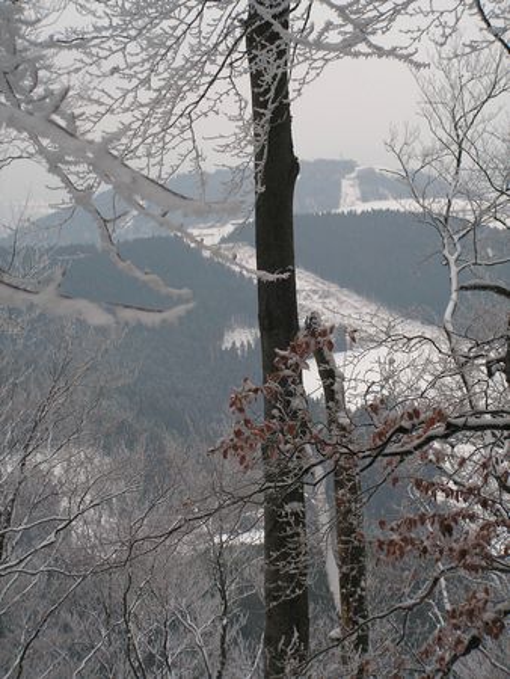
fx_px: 1570
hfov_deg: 18.5
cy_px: 340
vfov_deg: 24.4
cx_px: 255
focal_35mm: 80
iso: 50
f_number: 3.3
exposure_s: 1/125
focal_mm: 13.4
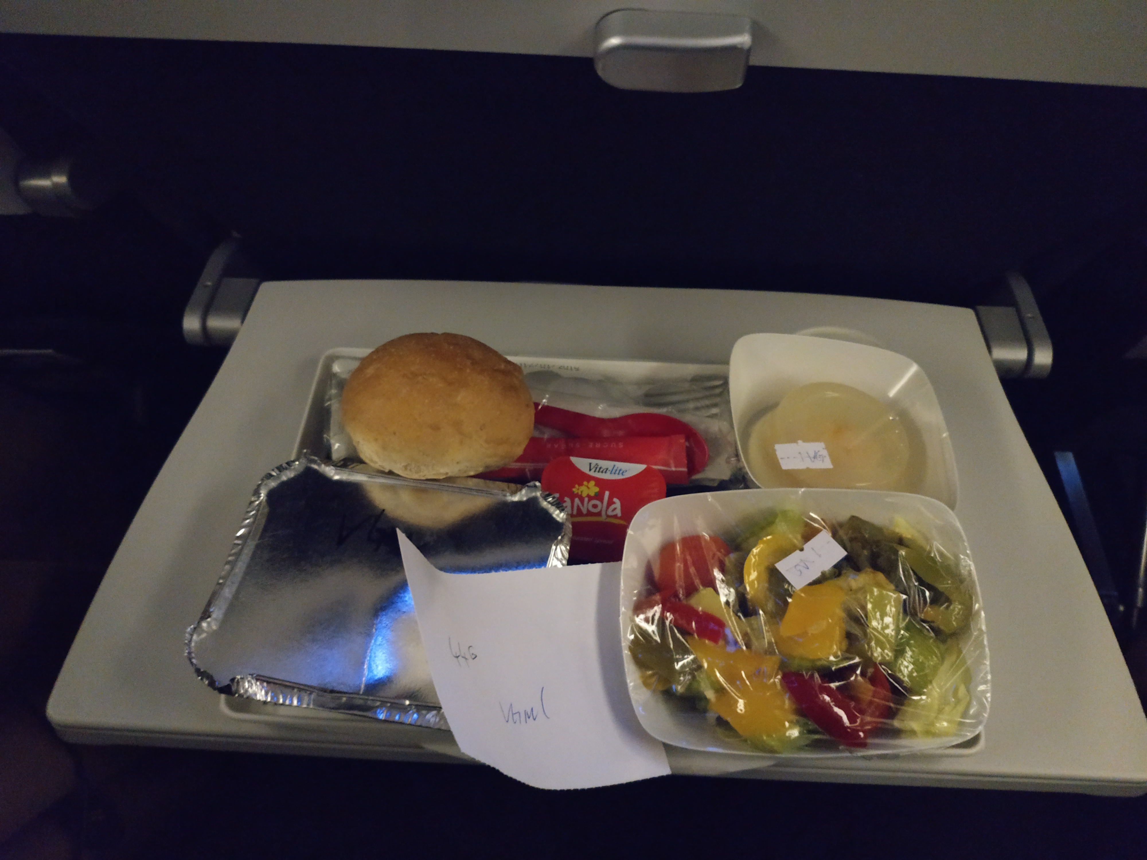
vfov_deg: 44.2
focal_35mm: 32
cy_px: 430
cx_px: 574
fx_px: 1060
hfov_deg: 56.8
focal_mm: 4.5
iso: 7251
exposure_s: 1/12
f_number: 2
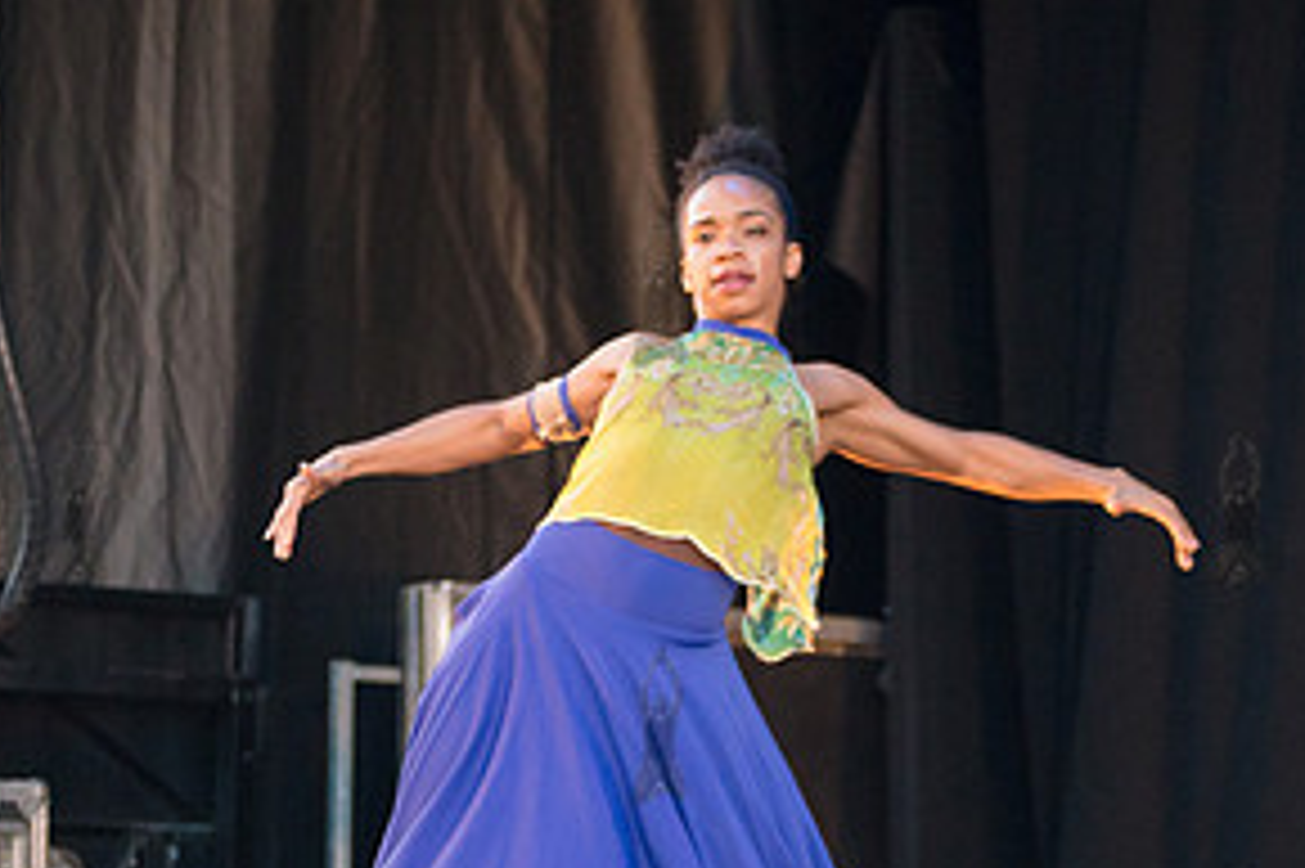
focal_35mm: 184
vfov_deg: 7.4
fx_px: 6666
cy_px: 722
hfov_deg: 11.2
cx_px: 657
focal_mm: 92
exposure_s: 1/320
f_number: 2.8
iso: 4000
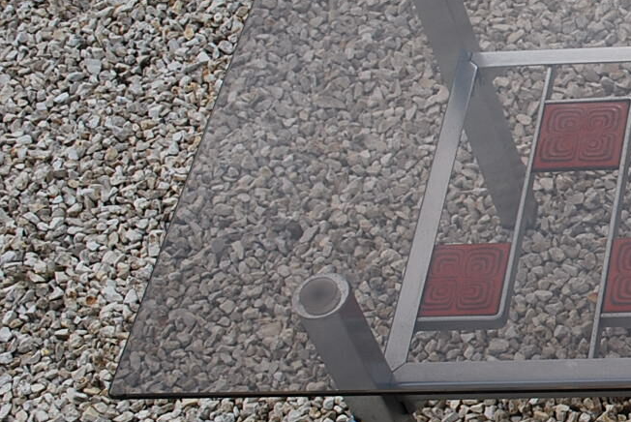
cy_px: 211
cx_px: 936
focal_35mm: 98
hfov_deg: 18.5
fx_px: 1719
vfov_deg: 14.0
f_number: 6.3
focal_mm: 22
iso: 100
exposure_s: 1/160
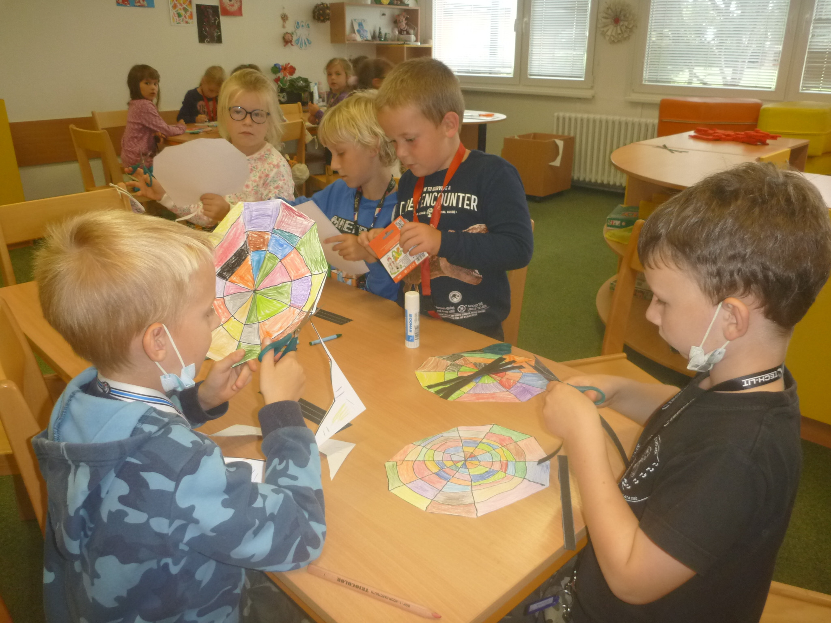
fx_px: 672
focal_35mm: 28
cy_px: 312
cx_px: 416
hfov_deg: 63.4
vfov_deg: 49.7
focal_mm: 5
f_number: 3.3
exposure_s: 1/30
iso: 200
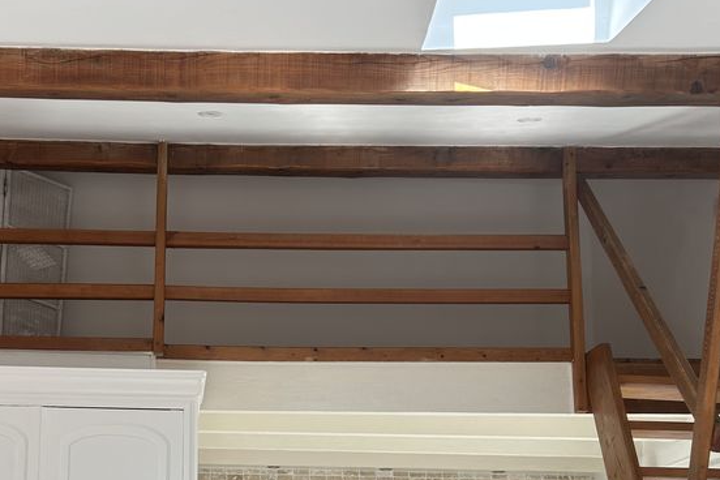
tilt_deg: +9.3
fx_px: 980
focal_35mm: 49
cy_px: 454
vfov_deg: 26.4
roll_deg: -0.3
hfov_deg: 39.6
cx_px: 211
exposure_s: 1/121
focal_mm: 5.7
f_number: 1.5
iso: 40
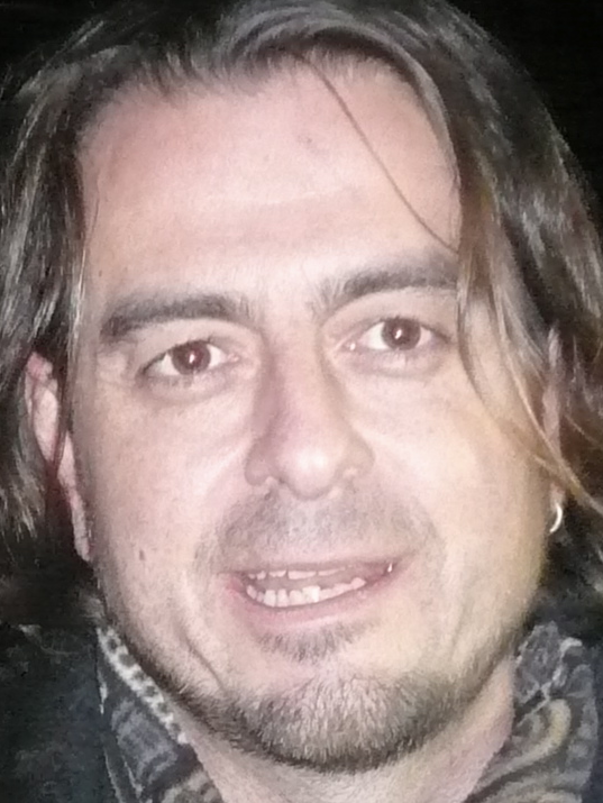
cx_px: 304
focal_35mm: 43
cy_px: 398
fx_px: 998
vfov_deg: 43.8
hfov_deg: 33.6
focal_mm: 6.9
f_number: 3.3
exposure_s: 1/8
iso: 320
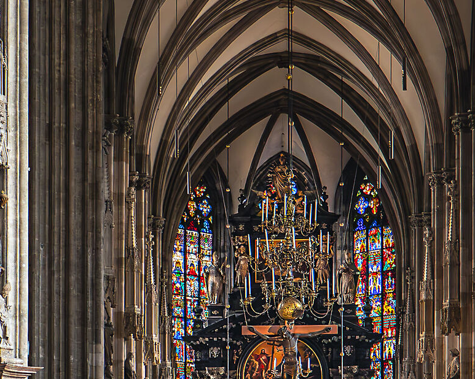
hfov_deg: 19.4
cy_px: 301
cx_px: 52
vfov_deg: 15.8
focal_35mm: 97
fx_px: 1363
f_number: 3
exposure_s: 1/40
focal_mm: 16
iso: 200
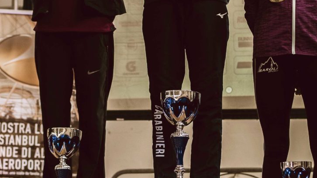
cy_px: 93
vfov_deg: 12.0
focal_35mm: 101
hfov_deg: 21.1
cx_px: 143
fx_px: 849
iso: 800
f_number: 2.8
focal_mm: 35
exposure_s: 1/400
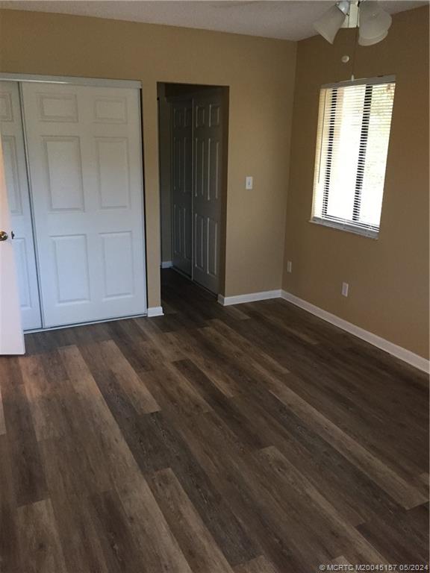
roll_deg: -0.4
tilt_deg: -16.9
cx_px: 215
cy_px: 286
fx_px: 480
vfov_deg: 61.7
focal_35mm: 29
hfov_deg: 48.2
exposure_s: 1/30
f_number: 2.2
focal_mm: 4.15
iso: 200
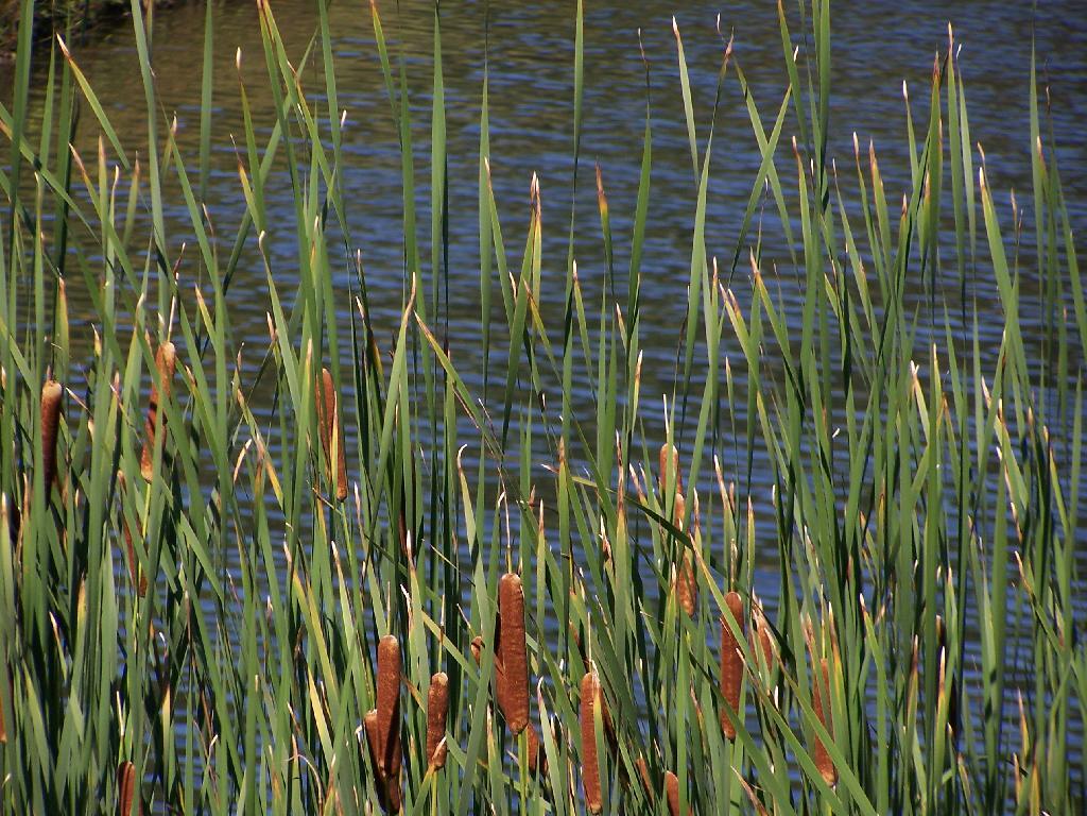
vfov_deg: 5.2
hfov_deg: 6.9
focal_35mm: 288
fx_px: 9044
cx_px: 544
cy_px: 408
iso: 80
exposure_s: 1/800
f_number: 3.6
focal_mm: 47.7
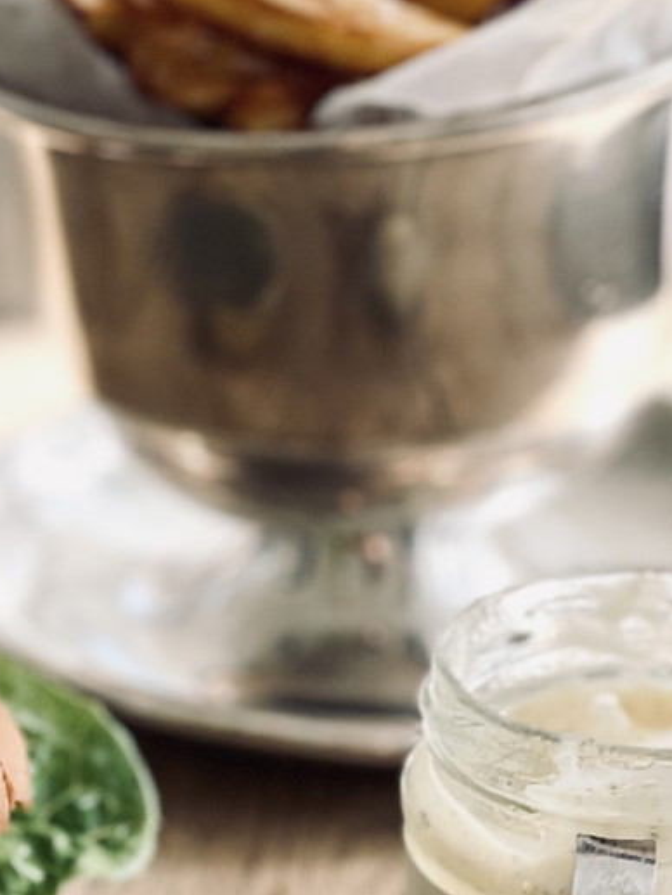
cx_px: -14
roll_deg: +1.8
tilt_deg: -28.1
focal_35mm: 161
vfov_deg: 12.2
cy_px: 731
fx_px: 4166
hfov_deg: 9.2
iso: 25
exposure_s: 1/122
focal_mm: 6
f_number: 2
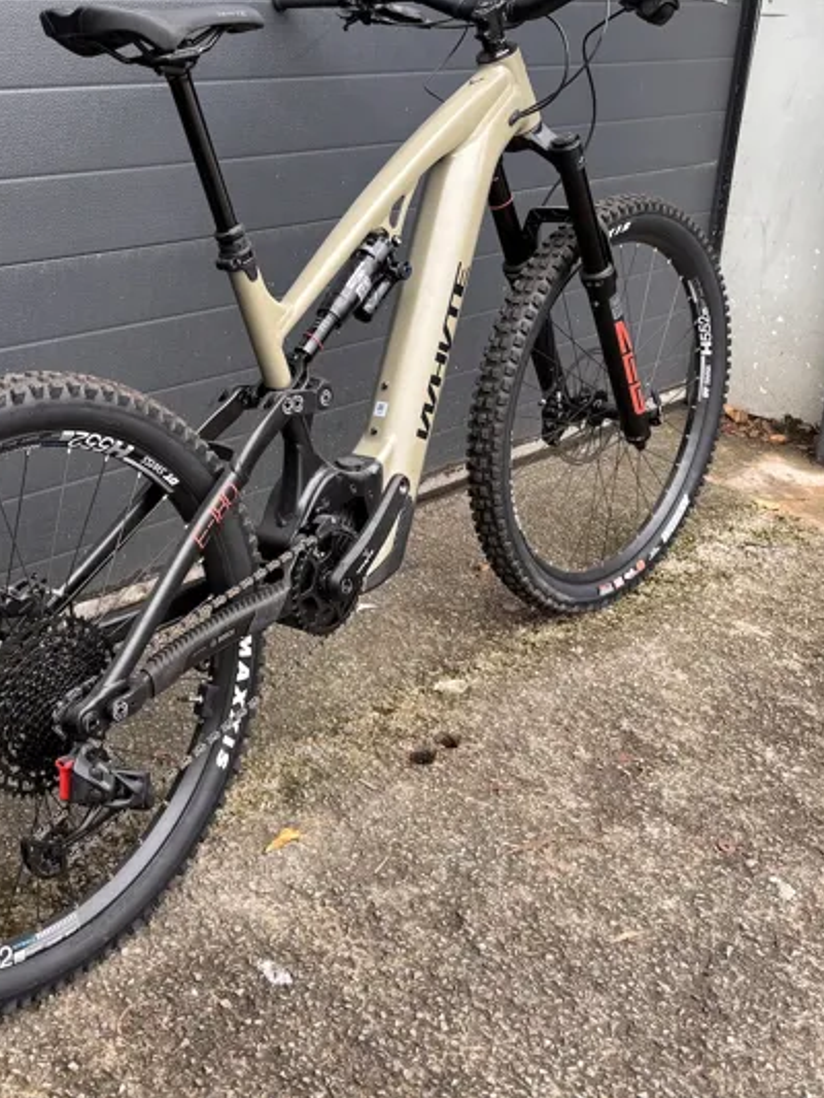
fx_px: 1237
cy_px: 494
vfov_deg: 47.8
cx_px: 274
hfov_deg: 36.5
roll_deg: -0.2
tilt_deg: -22.3
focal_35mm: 39
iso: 50
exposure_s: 1/325
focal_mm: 5.96
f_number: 1.6
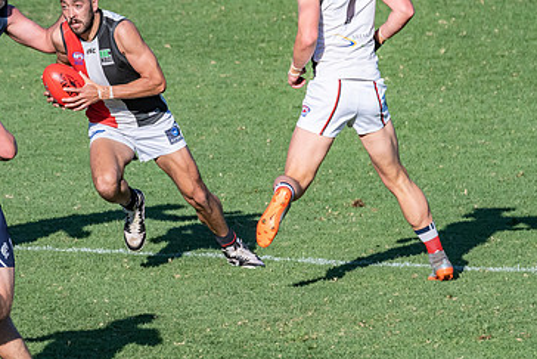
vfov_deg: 1.4
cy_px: 142
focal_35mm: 952
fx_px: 14206
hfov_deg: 2.2
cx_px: 120
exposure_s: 1/2500
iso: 800
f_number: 10
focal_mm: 380
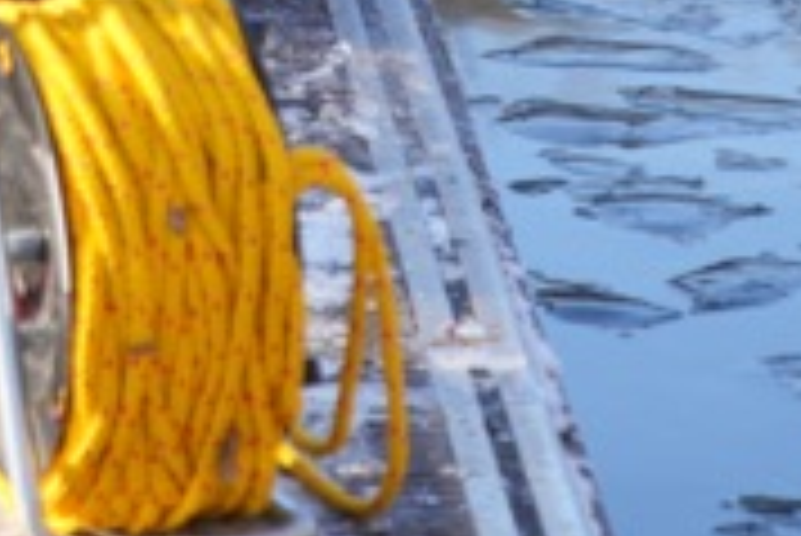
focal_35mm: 353
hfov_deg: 5.8
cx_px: -68
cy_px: -590
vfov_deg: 3.9
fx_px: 7860
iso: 100
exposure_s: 1/320
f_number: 2.8
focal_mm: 70
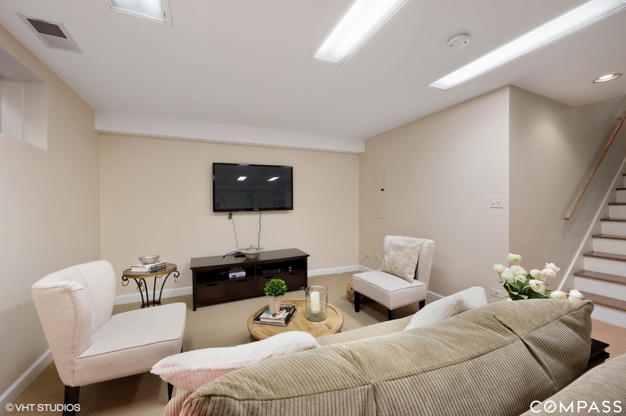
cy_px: 208
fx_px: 243
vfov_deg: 81.1
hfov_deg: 104.3
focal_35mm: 14
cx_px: 313
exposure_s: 2
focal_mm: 14
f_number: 8
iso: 200
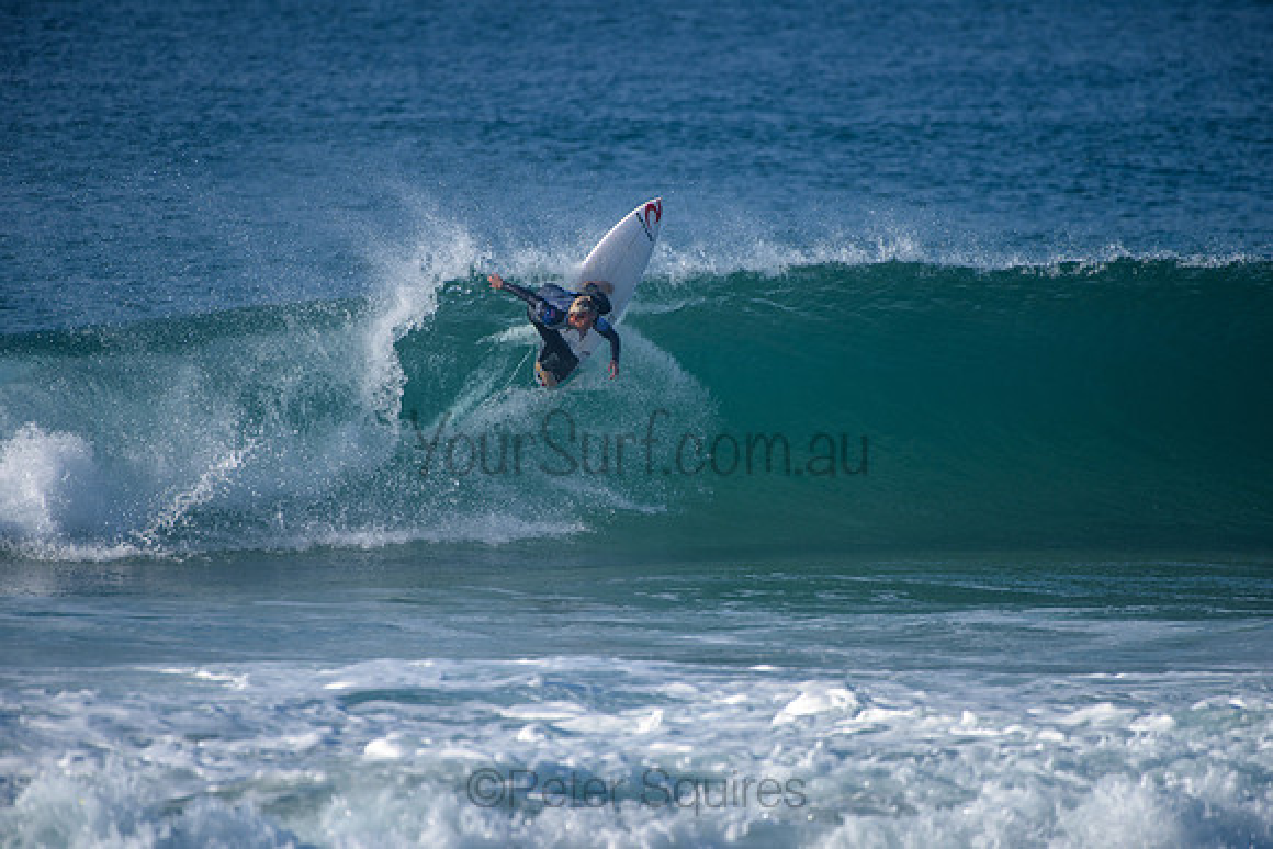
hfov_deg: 4.0
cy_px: 424
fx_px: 18207
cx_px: 636
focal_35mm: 515
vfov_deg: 2.7
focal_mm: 500
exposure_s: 1/2000
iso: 220
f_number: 5.6
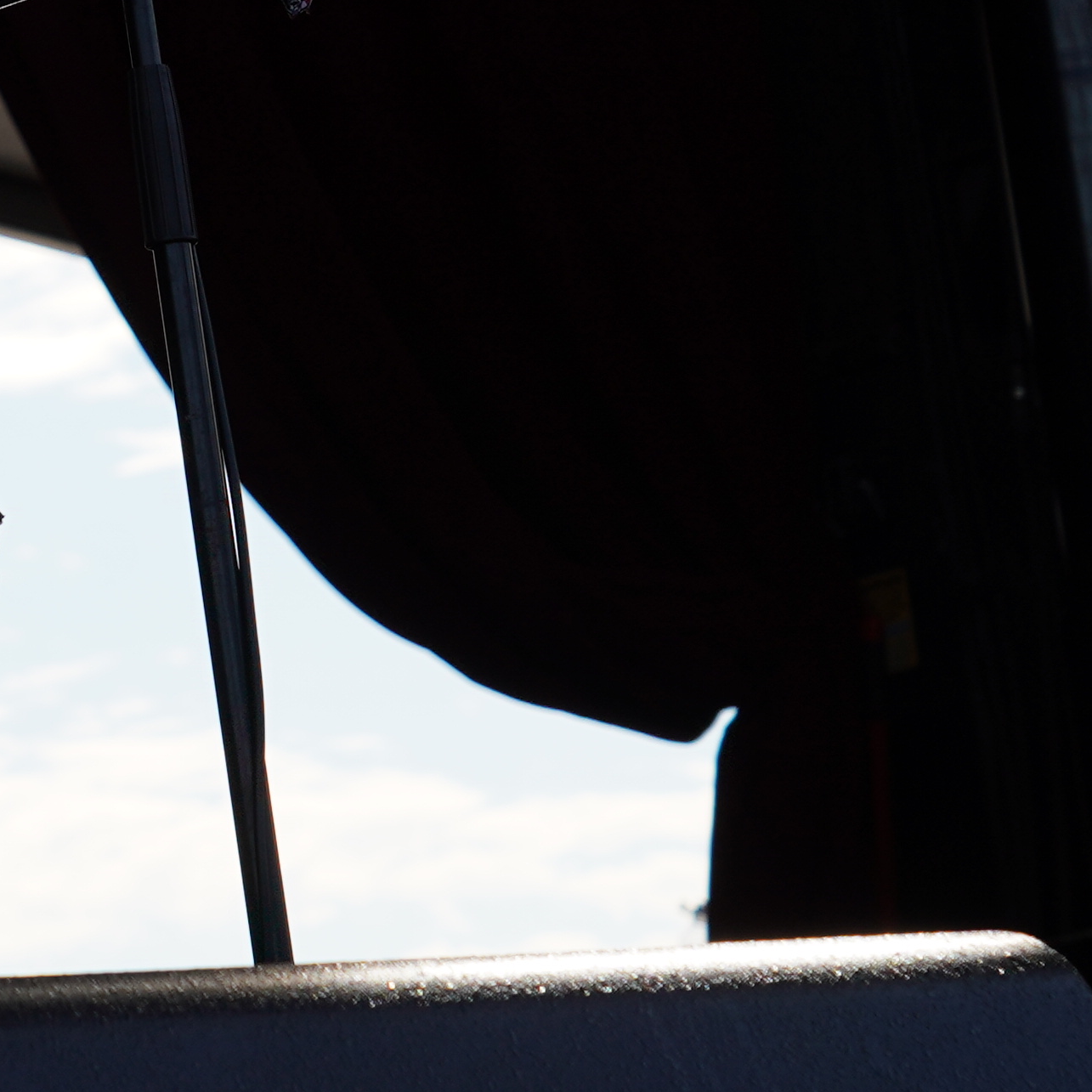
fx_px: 8780
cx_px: -881
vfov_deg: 7.1
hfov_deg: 6.9
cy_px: -76
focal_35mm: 246
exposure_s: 1/320
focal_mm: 62
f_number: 6.3
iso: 100
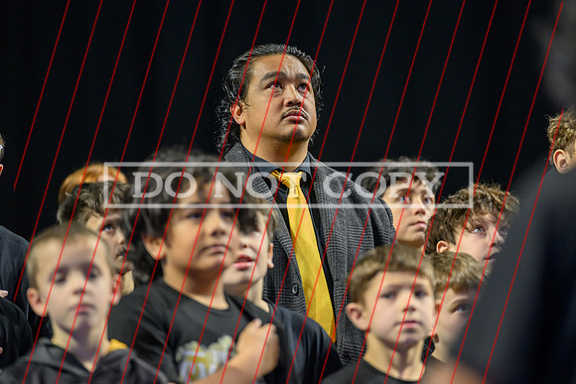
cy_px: 194
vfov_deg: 6.0
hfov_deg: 9.0
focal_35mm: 228
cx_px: 308
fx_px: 3654
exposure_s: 1/400
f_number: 2.8
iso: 3600
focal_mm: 200
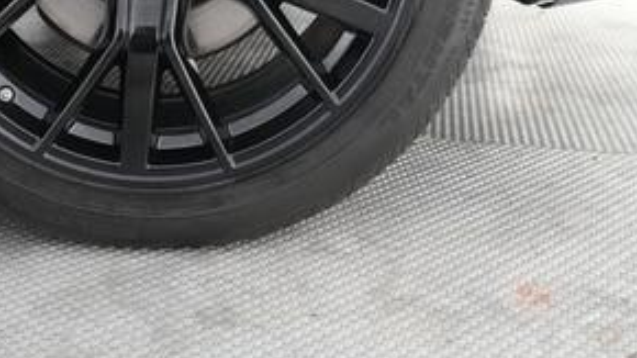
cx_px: 165
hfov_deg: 34.2
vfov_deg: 19.0
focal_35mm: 60
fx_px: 1013
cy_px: -66
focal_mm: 26
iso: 8000
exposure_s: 1/160
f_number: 2.8
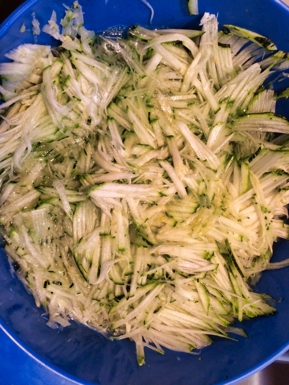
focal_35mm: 29
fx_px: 323
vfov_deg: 61.7
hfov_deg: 48.2
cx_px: 144
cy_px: 192
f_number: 2.2
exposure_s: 1/33
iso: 160
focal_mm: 4.15
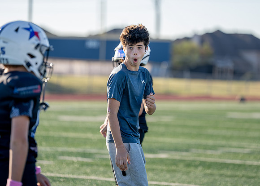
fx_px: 1382
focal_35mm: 187
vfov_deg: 7.7
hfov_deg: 10.7
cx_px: 141
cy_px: 82
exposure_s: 1/1000
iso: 125
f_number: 2.8
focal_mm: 158
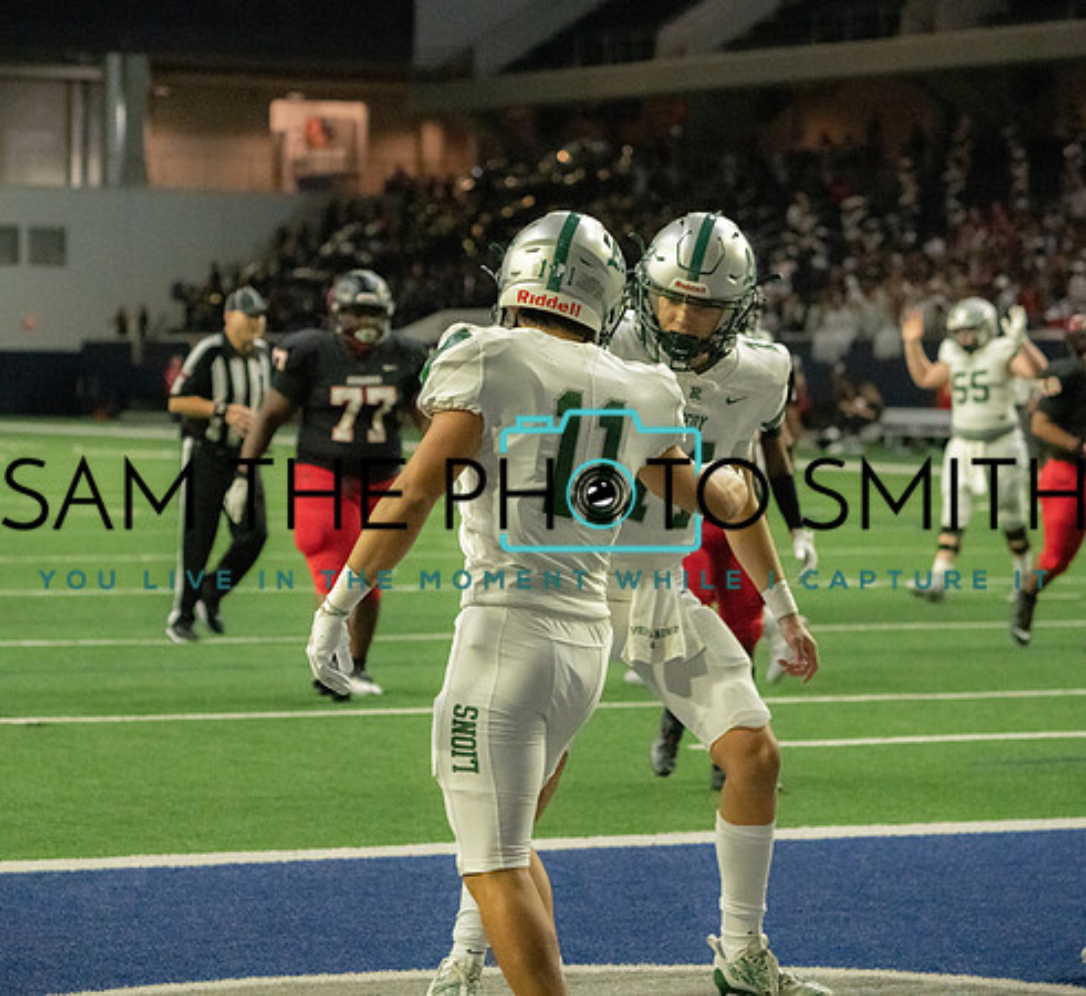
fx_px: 4278
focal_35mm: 126
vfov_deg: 13.3
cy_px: 482
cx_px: 480
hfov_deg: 14.5
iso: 12800
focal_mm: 100
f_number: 4.5
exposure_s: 1/1250
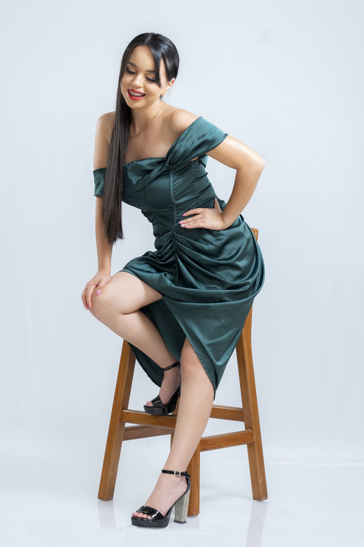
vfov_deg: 27.0
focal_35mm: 75
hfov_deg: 18.2
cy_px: 283
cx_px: 177
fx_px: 1137
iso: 800
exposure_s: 1/80
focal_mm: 71
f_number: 5
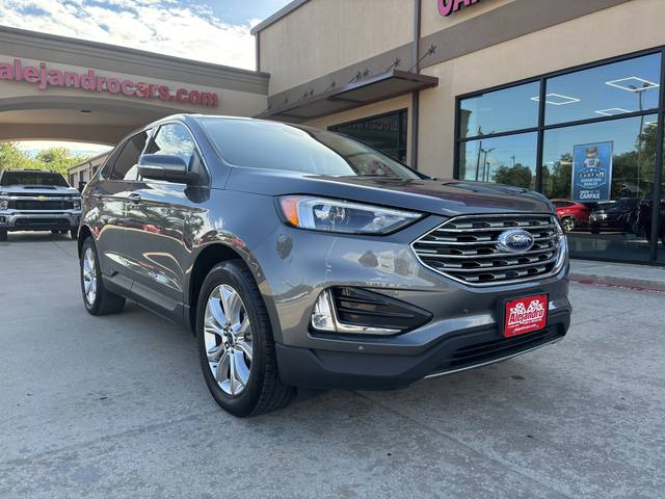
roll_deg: -1.2
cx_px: 332
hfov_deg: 67.3
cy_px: 250
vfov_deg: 53.1
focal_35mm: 26
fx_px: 499
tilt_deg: -4.4
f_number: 1.6
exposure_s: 1/574
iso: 50
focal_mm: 5.96
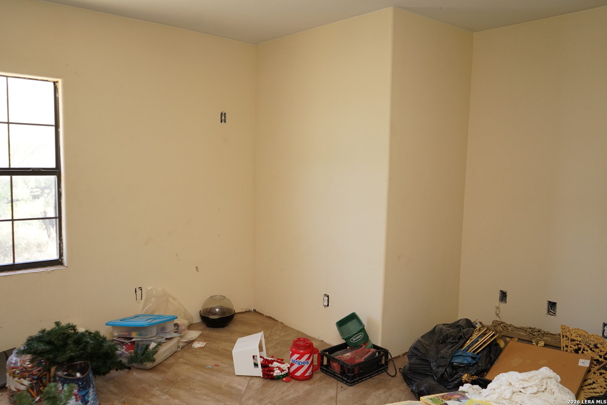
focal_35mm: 28
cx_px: 304
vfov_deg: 46.4
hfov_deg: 65.5
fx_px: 472
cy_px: 202
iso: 800
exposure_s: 1/160
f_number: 4
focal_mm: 28
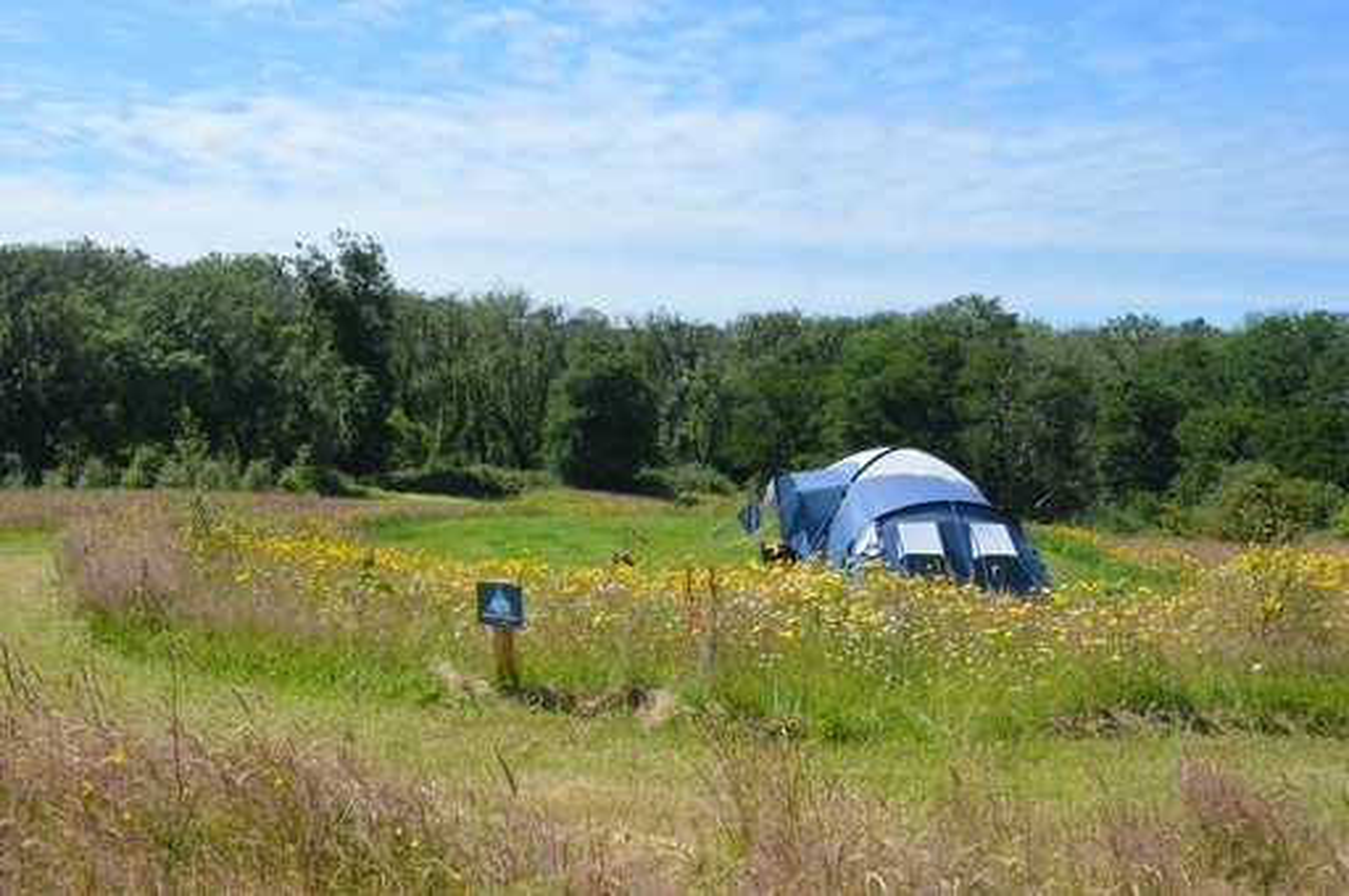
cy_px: 448
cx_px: 674
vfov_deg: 39.9
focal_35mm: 33
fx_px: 1235
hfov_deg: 57.3
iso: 100
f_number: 8
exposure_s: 1/250
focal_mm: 22
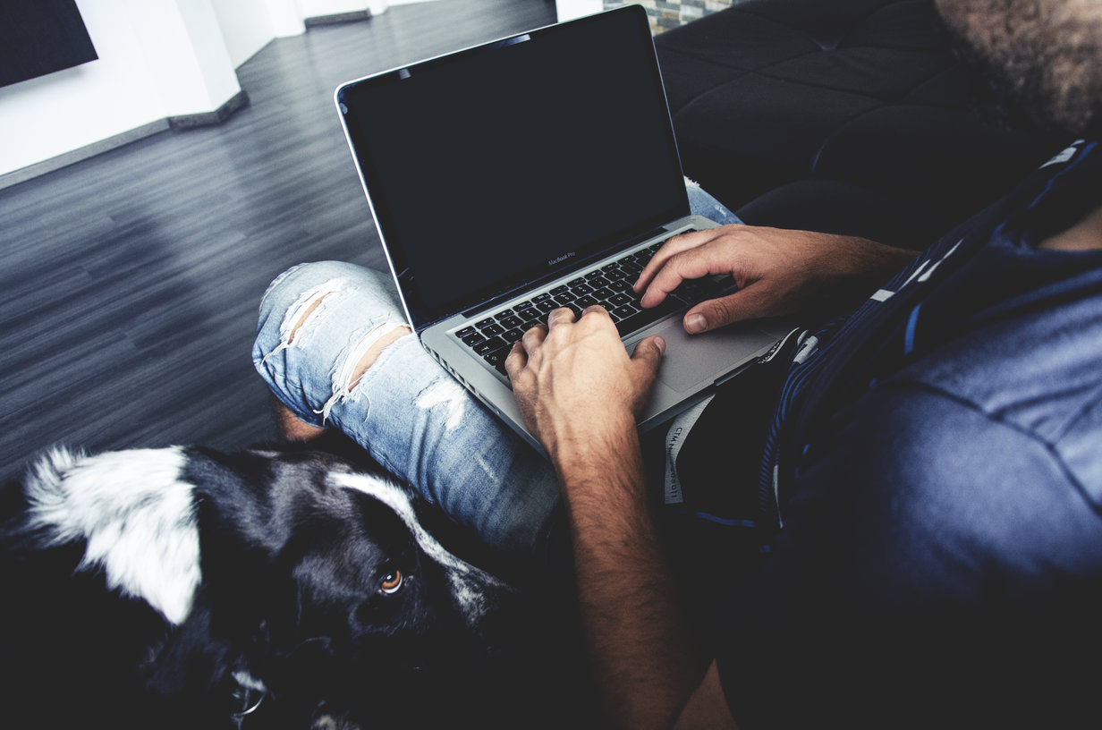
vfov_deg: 47.7
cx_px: 551
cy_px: 365
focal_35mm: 27
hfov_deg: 67.5
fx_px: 825
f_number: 3.5
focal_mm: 18
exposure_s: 1/15
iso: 1600
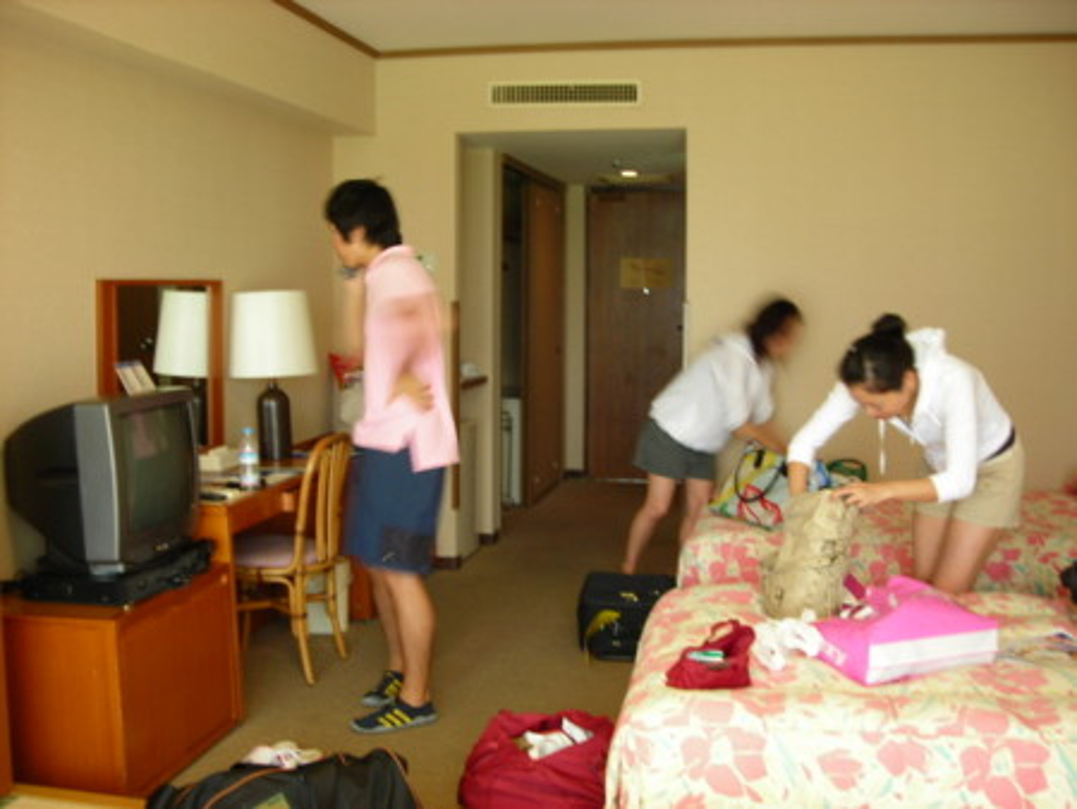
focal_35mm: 38
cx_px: 538
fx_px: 1183
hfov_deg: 49.0
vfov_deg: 37.8
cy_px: 404
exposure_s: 1/4.5
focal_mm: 6.3
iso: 50
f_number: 3.2
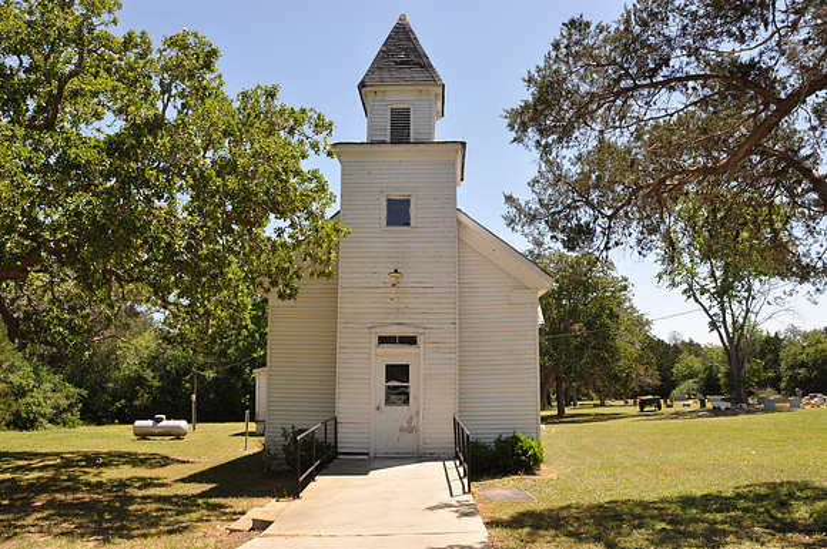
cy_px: 274
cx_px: 414
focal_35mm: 27
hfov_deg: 67.5
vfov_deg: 47.8
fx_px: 619
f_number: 10
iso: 200
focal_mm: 18
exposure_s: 1/100
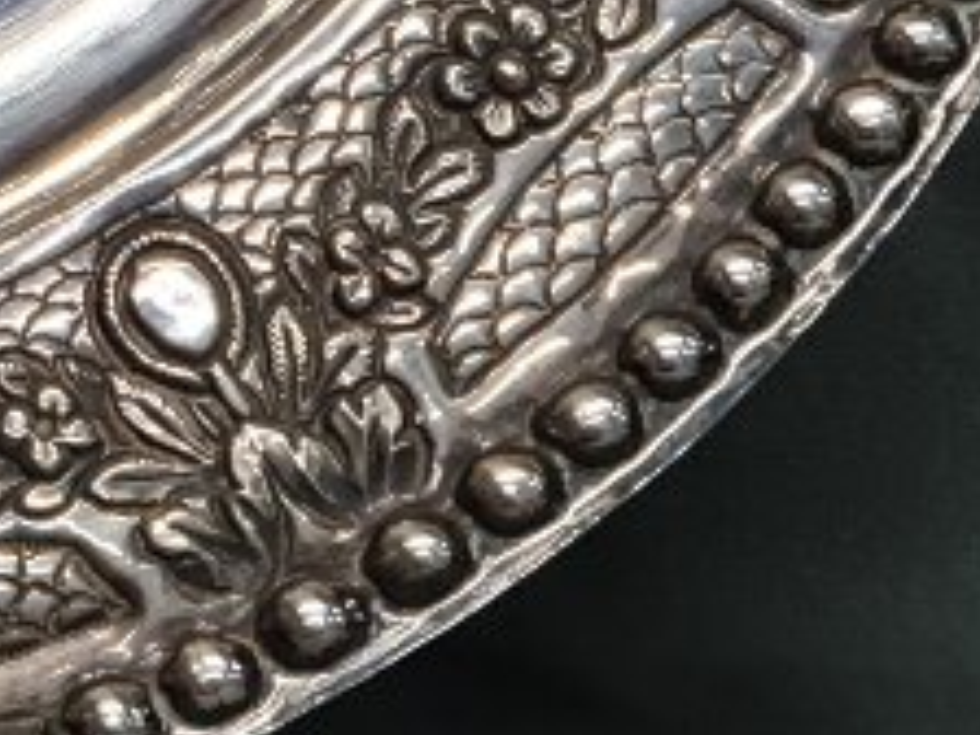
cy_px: -788
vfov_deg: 5.2
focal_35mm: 279
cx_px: -612
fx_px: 7899
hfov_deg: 7.0
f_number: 2.4
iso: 125
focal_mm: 6
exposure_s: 1/33
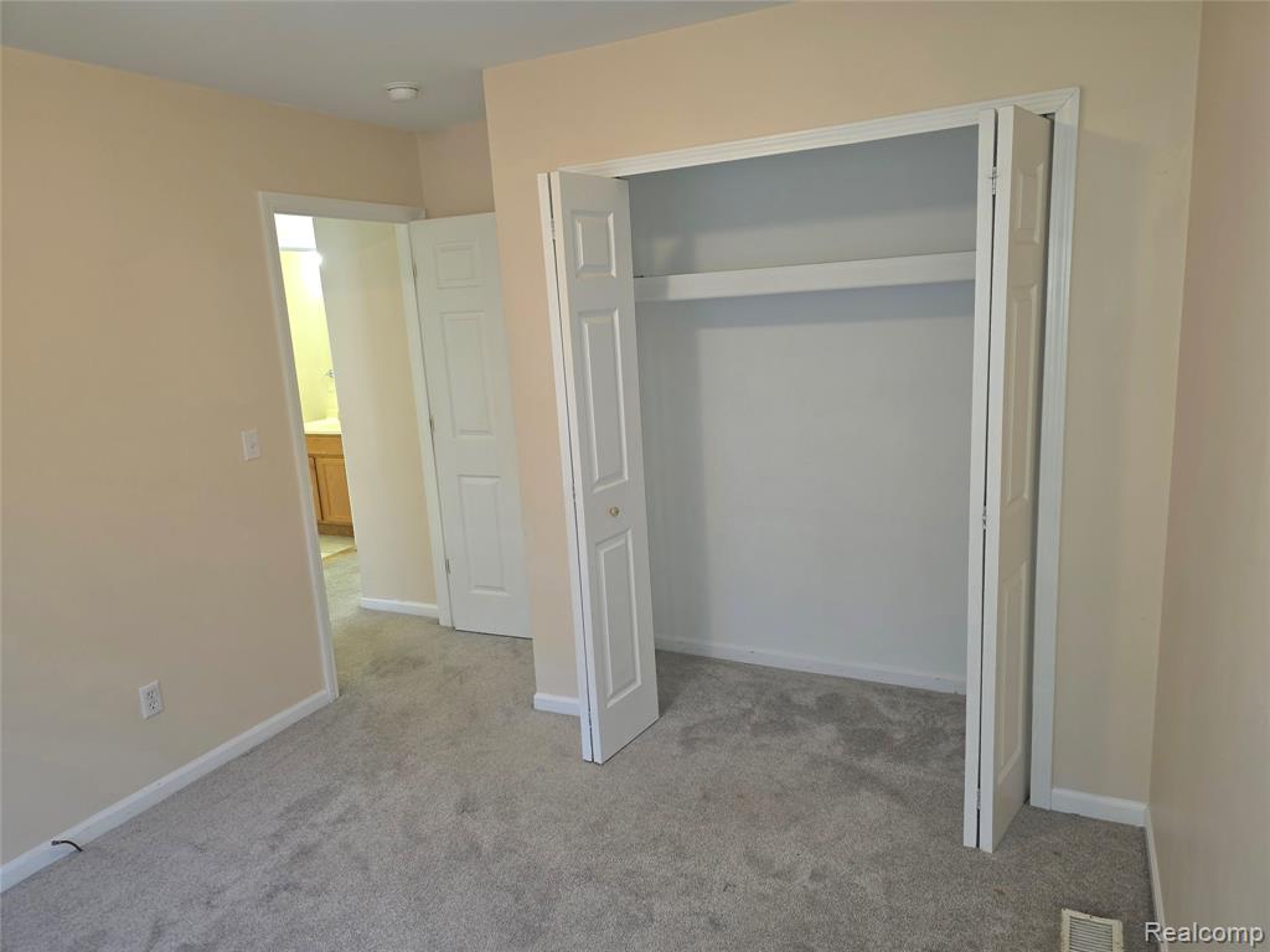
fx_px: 844
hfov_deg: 73.9
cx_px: 635
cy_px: 476
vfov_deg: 58.9
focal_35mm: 23
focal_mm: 6.3
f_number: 1.7
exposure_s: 1/24
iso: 100
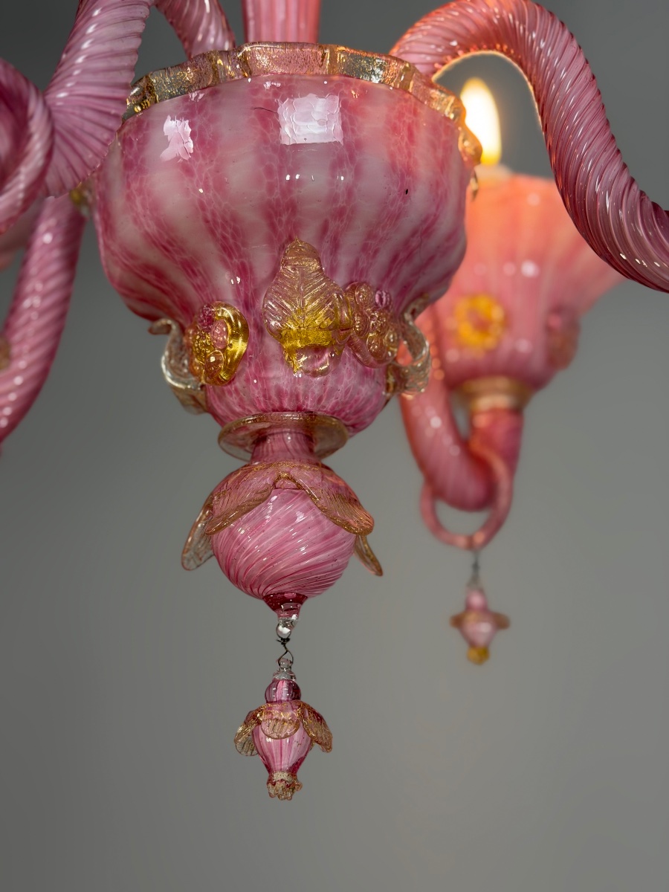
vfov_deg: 39.7
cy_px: 446
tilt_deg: +19.4
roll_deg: +1.3
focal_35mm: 48
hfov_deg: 30.3
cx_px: 334
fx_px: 1237
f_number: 1.78
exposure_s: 1/100
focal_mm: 6.76
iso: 80
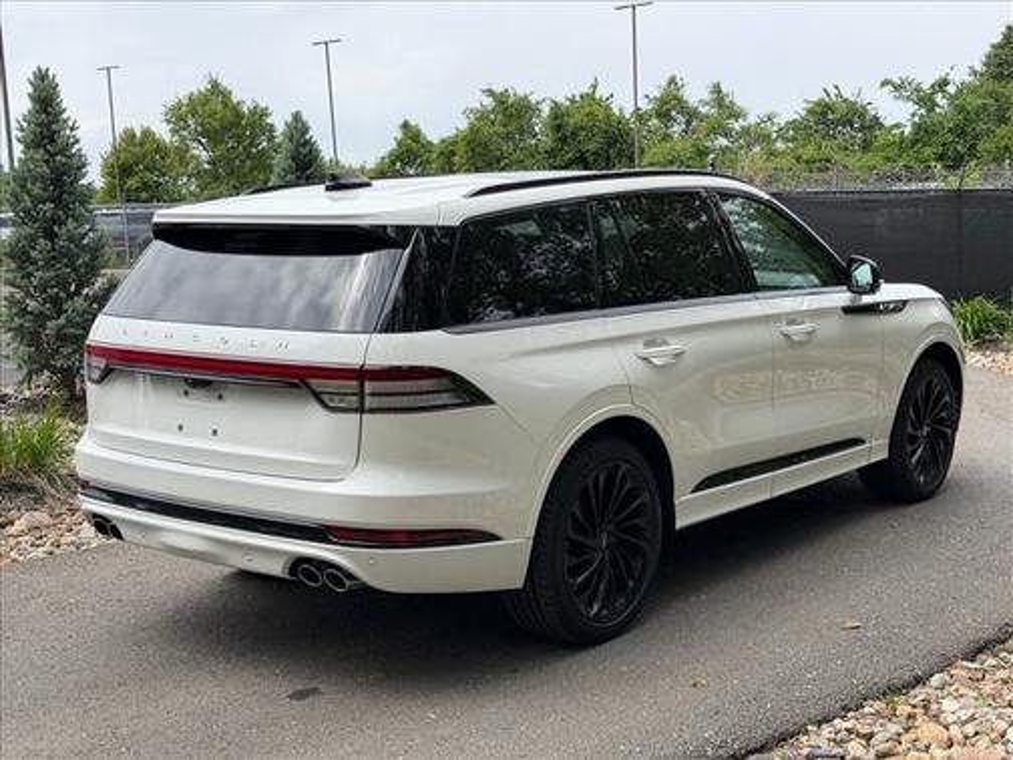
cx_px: 506
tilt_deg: -2.9
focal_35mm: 48
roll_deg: +1.8
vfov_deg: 30.3
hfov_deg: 39.7
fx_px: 1405
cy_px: 380
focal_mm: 6.76
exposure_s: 1/2762
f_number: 1.78
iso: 64
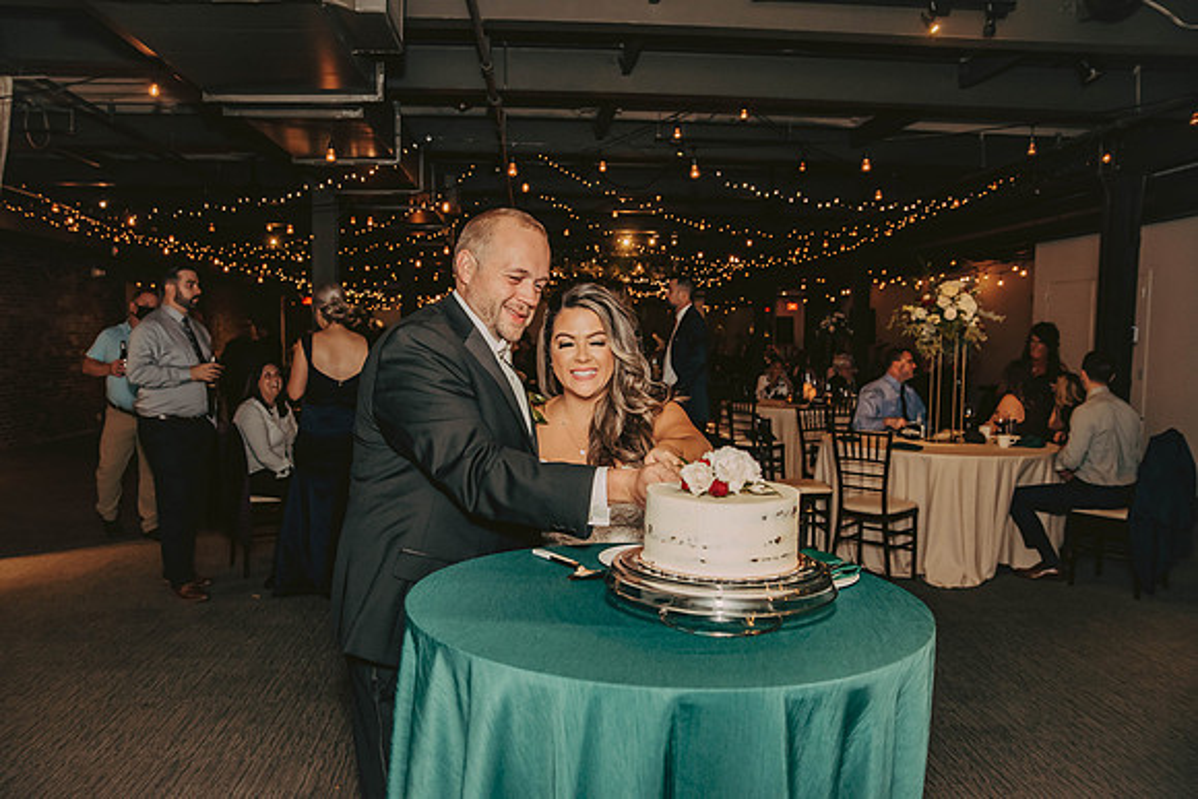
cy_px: 400
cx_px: 599
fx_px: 932
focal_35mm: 28
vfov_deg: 46.4
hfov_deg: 65.5
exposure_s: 1/125
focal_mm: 28
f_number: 4.5
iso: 1250
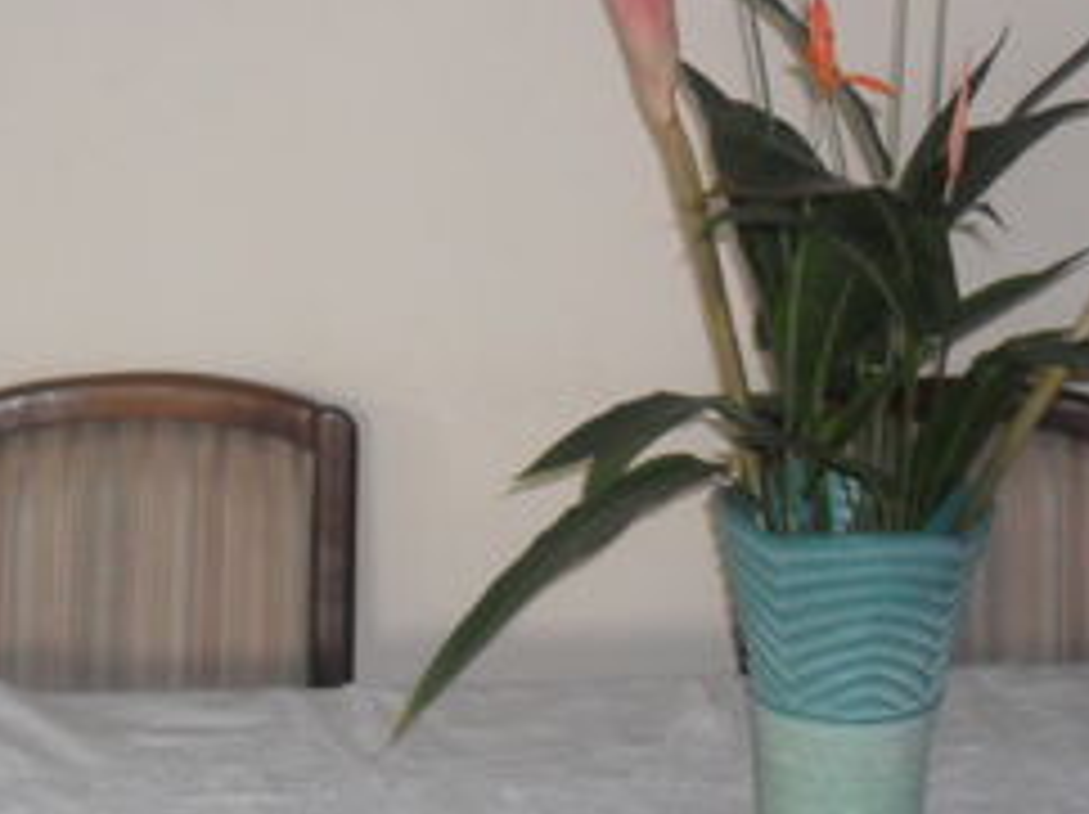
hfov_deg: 22.6
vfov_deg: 17.0
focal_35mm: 86
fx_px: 2703
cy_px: 198
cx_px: 810
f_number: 5
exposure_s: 1/60
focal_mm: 9.3
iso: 400
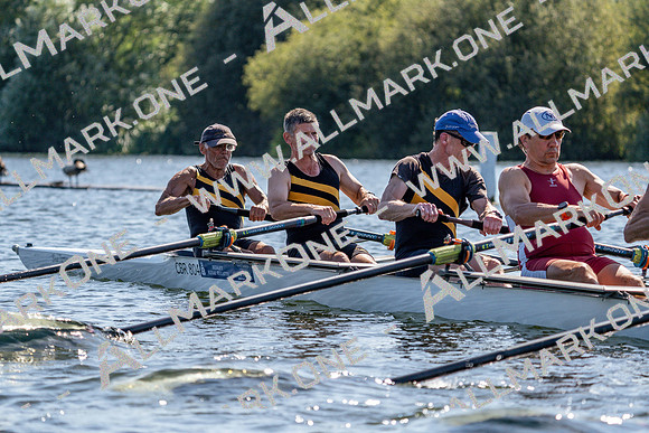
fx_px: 3606
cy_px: 216
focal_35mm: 200
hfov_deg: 10.3
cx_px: 324
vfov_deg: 6.9
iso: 320
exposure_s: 1/2000
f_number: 5.6
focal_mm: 200
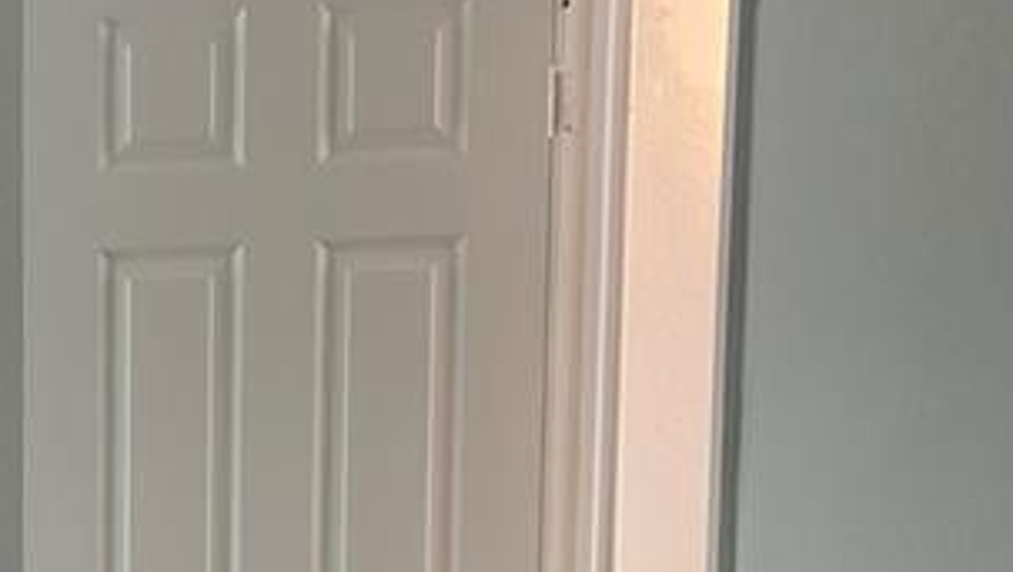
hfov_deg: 18.1
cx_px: -221
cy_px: 1007
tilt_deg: -9.2
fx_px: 3011
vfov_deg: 10.3
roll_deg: +1.9
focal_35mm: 112
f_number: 1.6
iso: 64
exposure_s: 1/121
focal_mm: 5.1
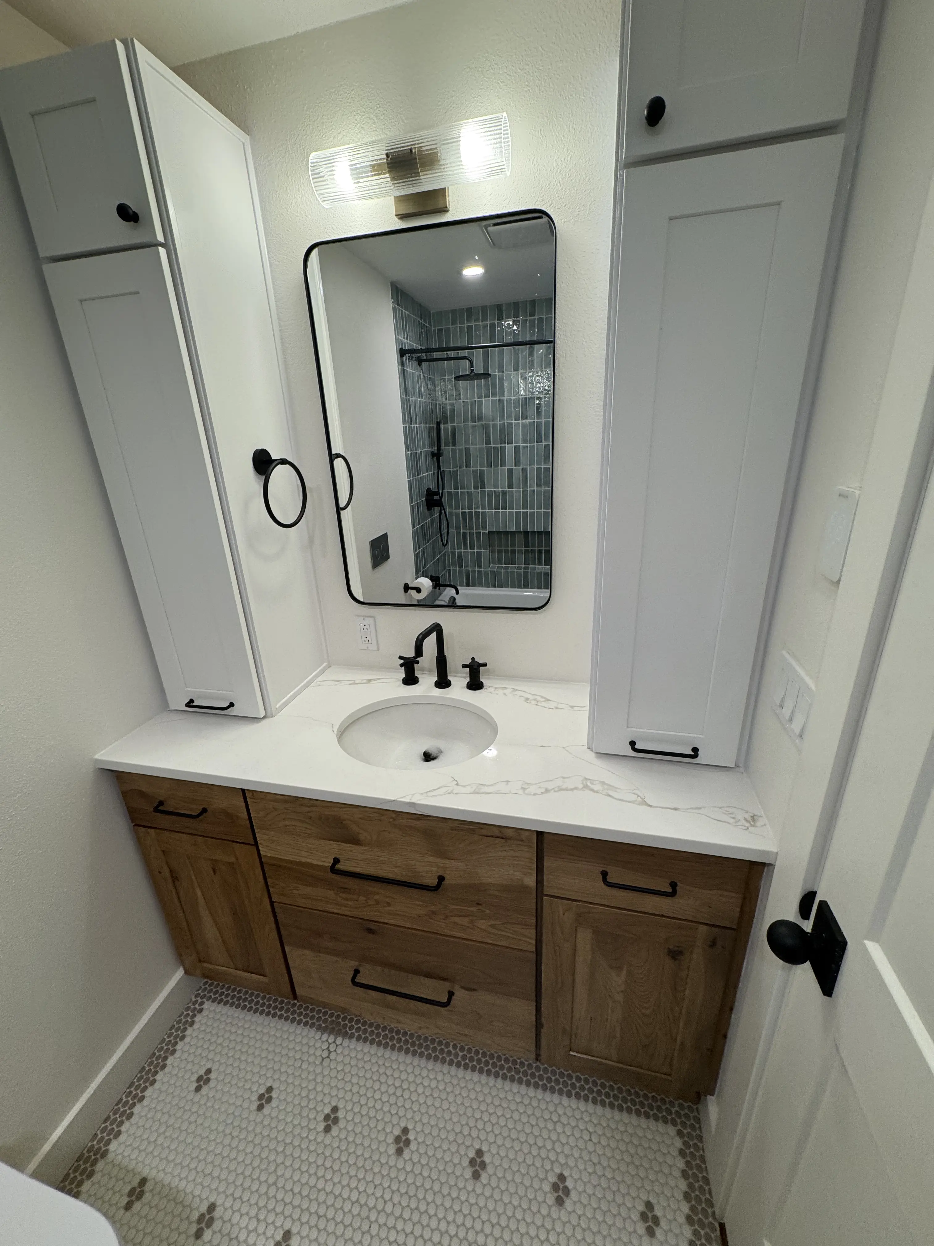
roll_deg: +4.5
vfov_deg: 102.1
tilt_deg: -20.4
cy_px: 623
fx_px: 504
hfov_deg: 85.7
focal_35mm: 14
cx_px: 467
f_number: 2.2
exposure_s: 1/120
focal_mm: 2.22
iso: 160
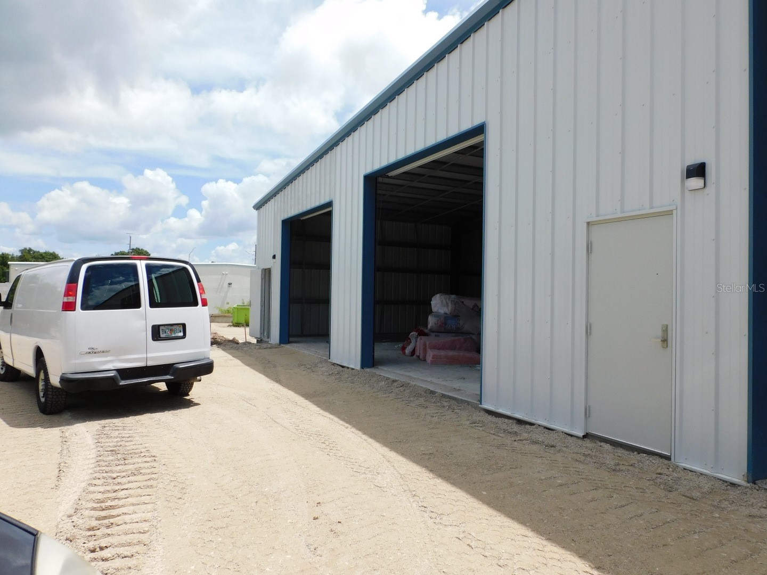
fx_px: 532
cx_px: 384
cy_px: 288
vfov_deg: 56.8
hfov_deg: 71.6
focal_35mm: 24
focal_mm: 4.3
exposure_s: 1/1250
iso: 125
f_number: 3.8
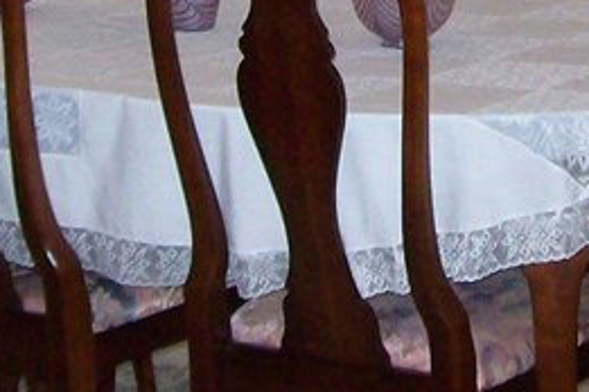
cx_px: 472
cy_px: -219
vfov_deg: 9.1
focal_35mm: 147
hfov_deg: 13.9
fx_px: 2405
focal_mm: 6
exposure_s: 1/64
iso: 200
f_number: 2.7
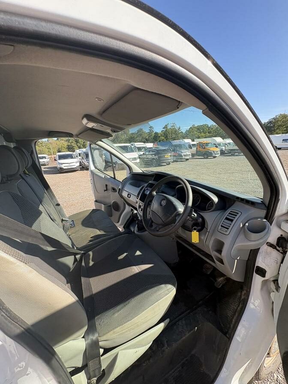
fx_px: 155
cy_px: 192
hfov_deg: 85.7
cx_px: 144
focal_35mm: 14
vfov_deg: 102.1
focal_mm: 2.22
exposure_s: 1/195
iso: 40
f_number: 2.2
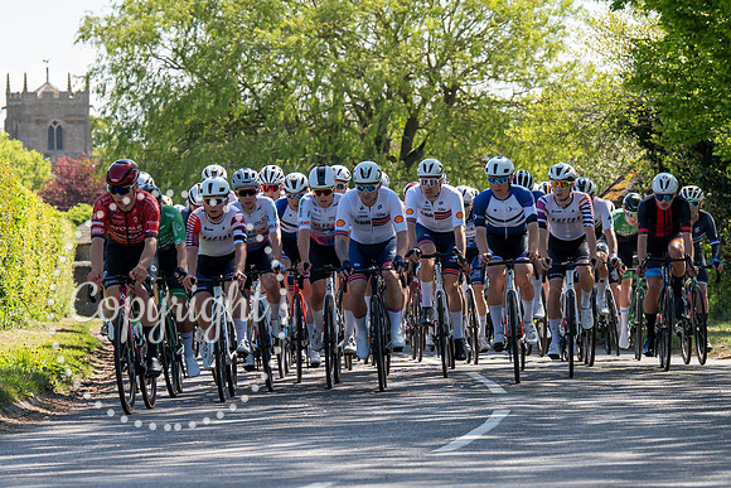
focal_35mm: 190
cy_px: 229
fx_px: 3867
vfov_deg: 7.2
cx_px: 366
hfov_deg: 10.8
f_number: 5.6
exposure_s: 1/1000
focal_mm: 103
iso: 250
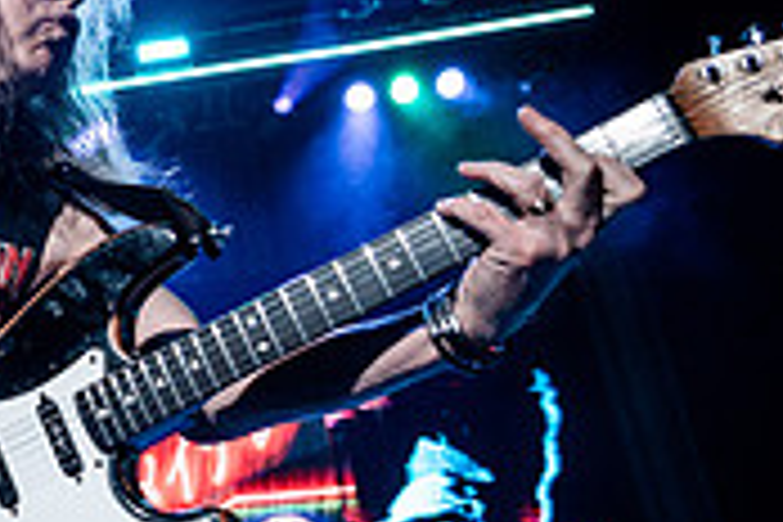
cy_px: 380
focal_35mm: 80
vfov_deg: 17.0
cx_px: -302
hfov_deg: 22.1
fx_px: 1740
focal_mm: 24
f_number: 4
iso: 1600
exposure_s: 1/250
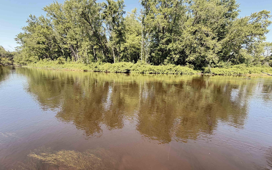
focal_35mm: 15
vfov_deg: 74.8
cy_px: 87
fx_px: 111
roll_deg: -0.5
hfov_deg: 101.5
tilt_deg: -9.9
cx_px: 135
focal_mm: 2.22
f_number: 2.2
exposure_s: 1/180
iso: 50
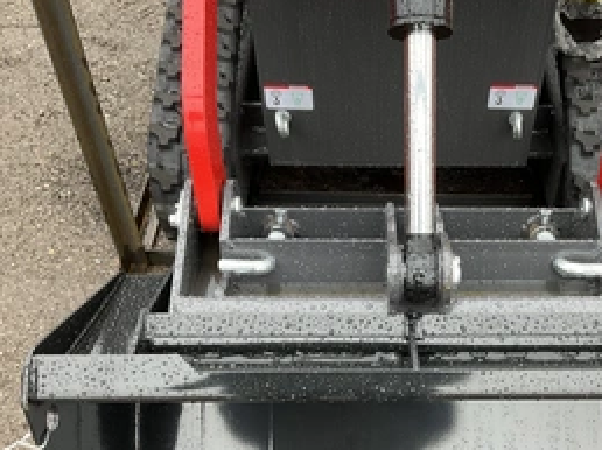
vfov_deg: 31.8
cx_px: 408
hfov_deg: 41.5
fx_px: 782
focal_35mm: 45
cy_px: 305
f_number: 1.8
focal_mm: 3
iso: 50
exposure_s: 1/122
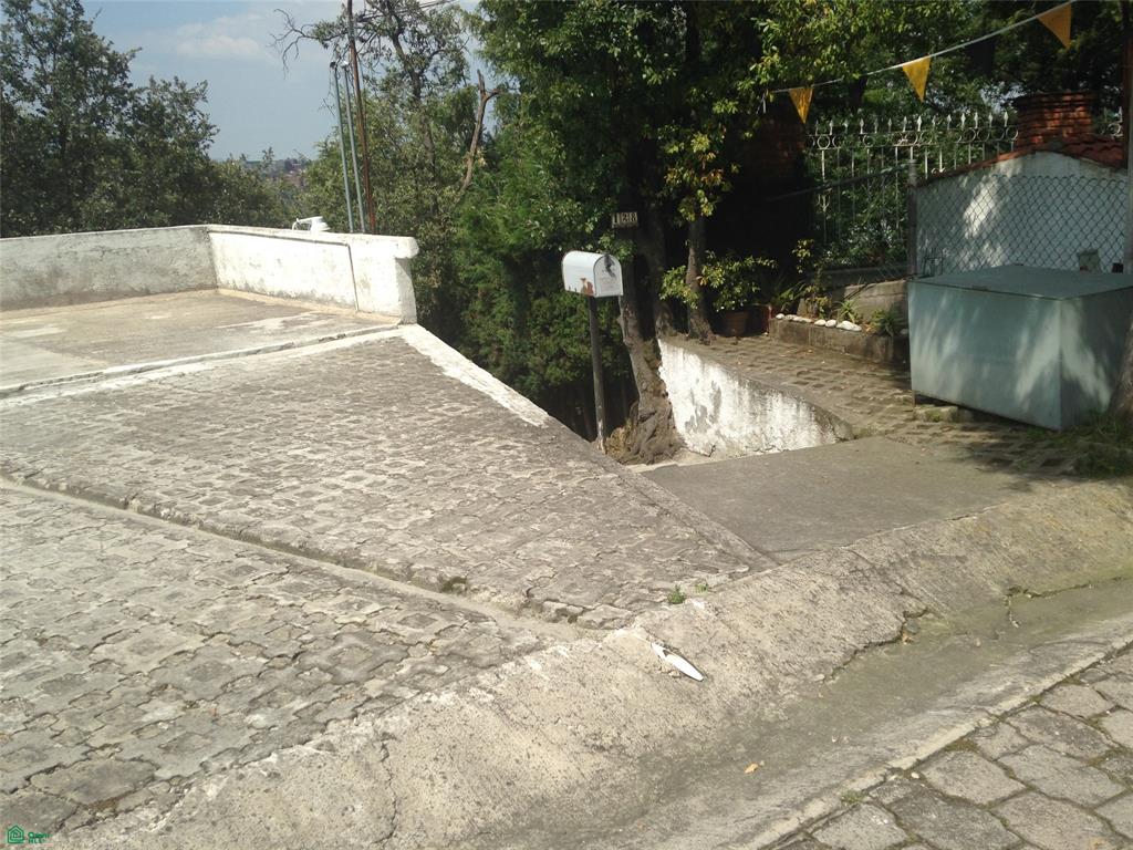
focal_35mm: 33
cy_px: 425
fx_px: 1080
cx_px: 566
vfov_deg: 42.9
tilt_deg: -14.7
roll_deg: +2.6
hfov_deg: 55.4
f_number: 2.4
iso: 50
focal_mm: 4.12
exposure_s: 1/1869
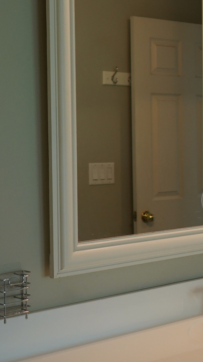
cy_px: 146
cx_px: 303
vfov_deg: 27.1
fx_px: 747
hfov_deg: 14.5
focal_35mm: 78
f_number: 4
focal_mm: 28
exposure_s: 1/160
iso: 1000
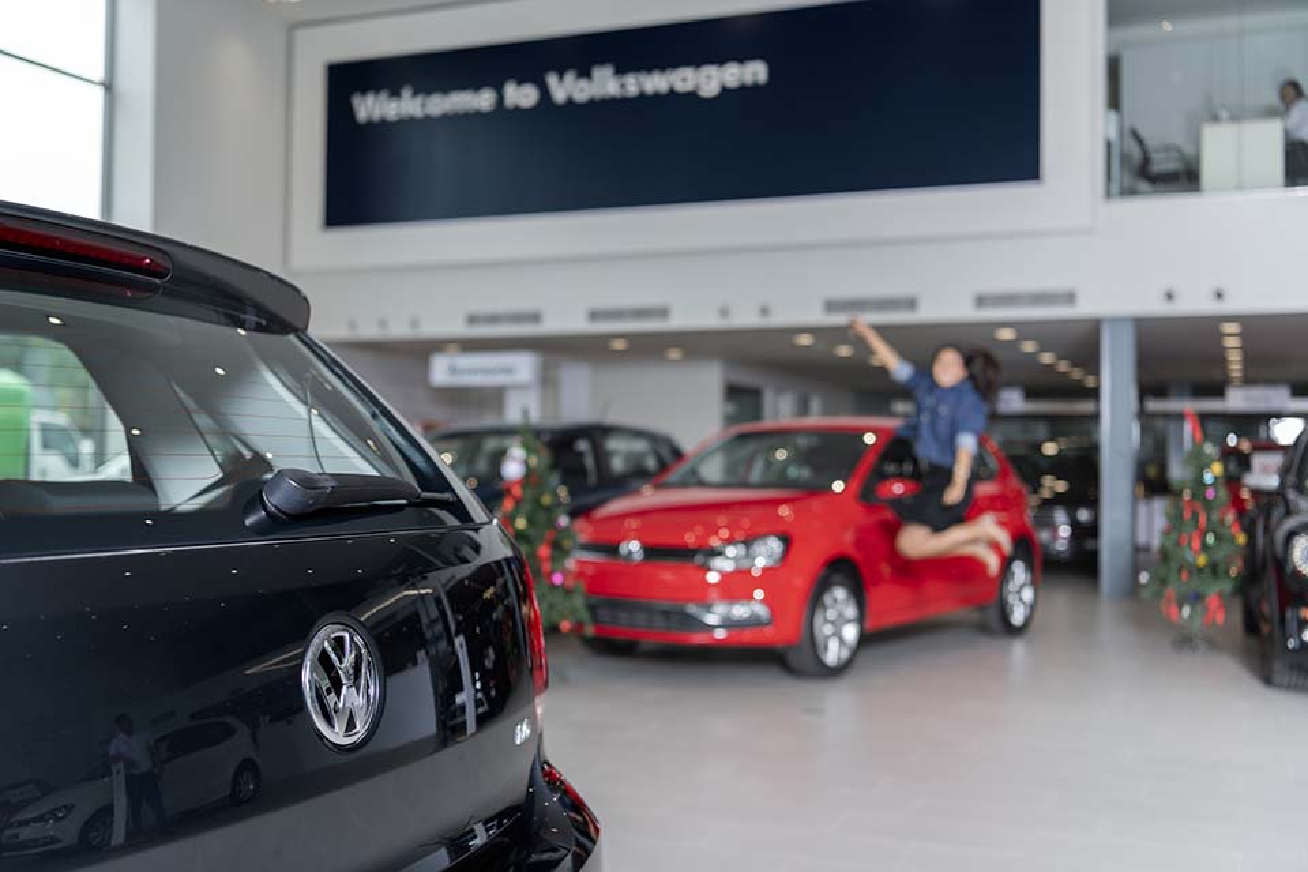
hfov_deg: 48.5
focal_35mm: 40
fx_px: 1453
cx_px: 654
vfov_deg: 33.4
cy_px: 436
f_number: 2.8
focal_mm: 40
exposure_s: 1/250
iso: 100
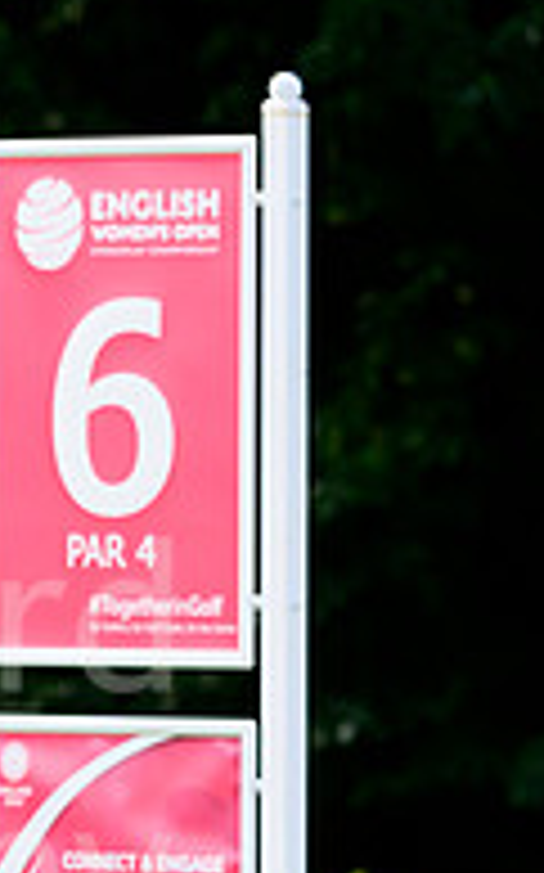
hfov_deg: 2.3
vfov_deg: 3.7
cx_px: -400
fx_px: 13375
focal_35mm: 563
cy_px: 659
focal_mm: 185
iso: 1000
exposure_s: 1/1250
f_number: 5.6
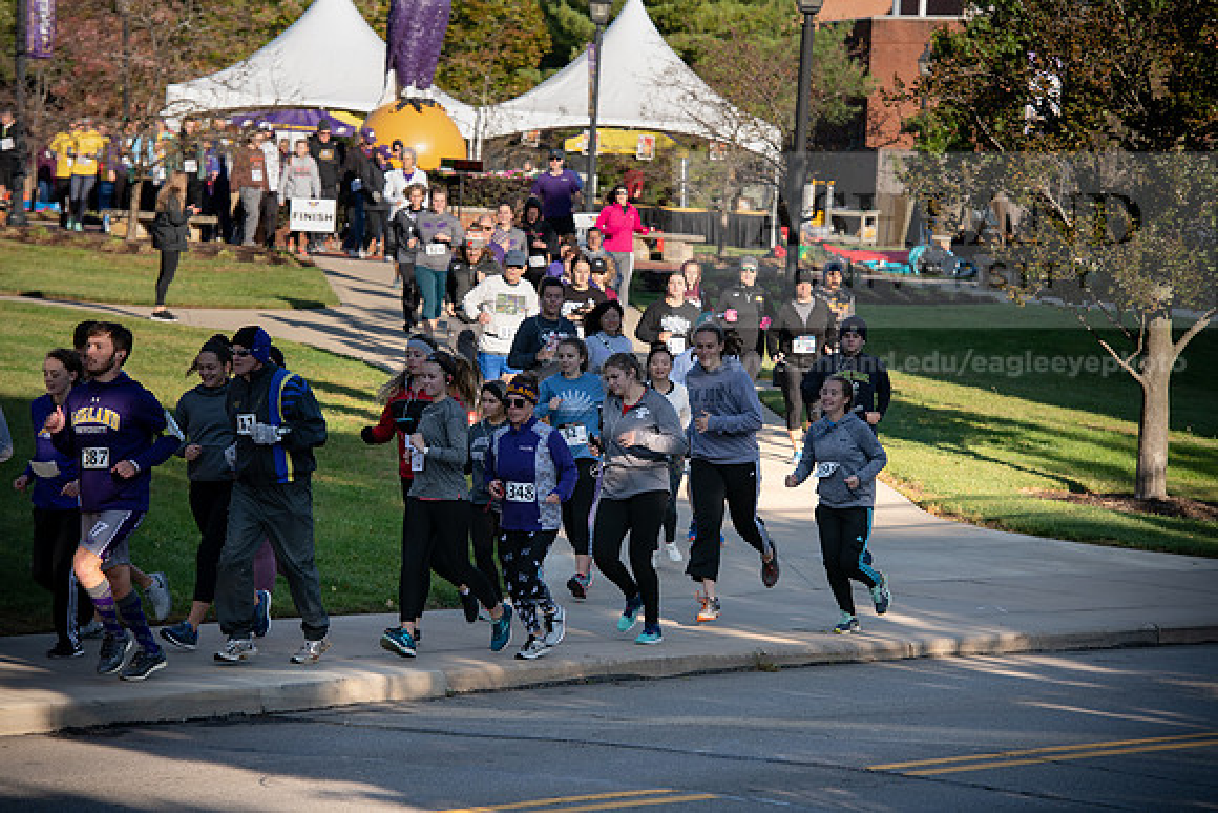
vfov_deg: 9.2
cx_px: 609
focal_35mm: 150
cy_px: 406
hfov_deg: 13.7
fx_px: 5076
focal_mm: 150
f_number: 5.6
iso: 200
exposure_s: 1/640
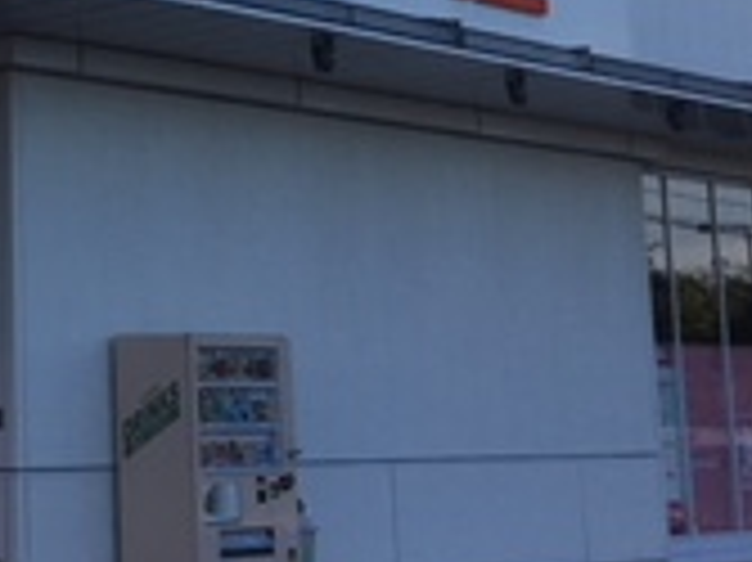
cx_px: -216
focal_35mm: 111
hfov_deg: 16.8
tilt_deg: +11.7
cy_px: -135
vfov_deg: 12.9
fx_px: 2410
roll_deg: +0.0
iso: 25
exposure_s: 1/615
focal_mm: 4.15
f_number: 2.2
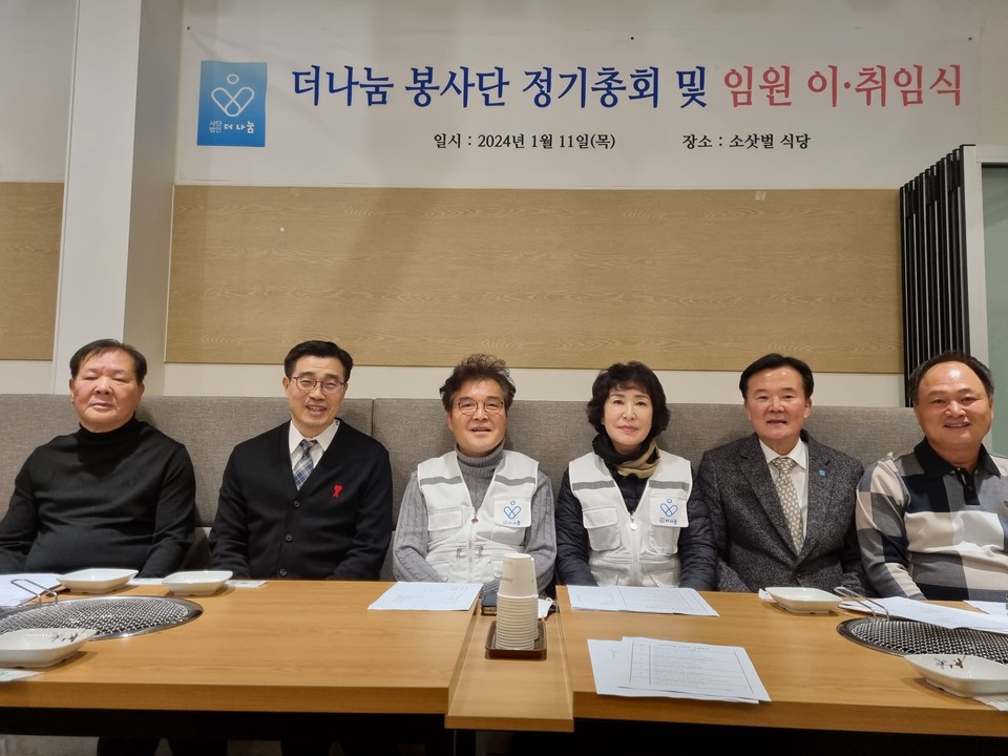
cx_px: 504
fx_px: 757
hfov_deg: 67.3
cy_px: 378
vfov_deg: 53.1
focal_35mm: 26
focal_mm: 5.4
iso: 320
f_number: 1.8
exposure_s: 1/120
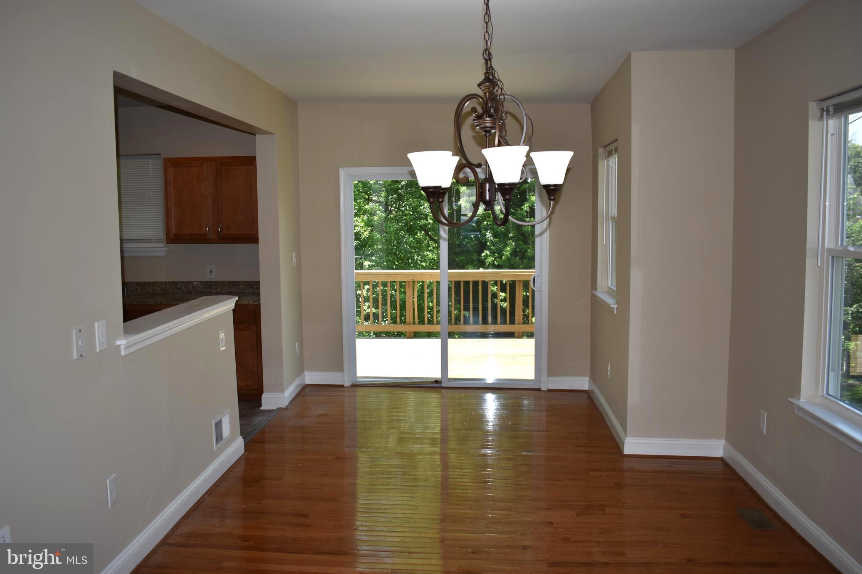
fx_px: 718
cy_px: 287
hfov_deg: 61.9
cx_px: 431
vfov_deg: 43.6
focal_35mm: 30
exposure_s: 1/160
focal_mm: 20
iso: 100
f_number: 3.5
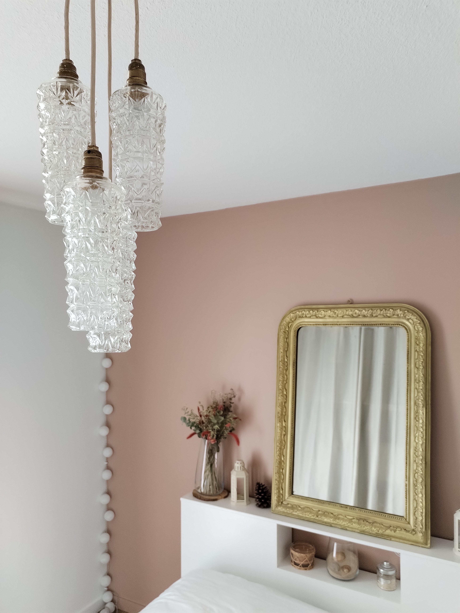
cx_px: 230
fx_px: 514
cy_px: 306
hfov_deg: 48.2
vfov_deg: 61.7
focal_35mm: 29
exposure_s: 1/33.3
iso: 509
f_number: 1.8
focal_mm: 4.75
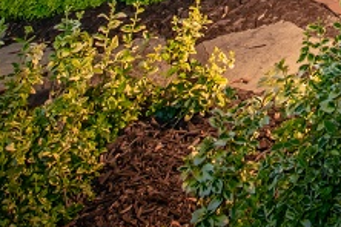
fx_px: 777
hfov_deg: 19.5
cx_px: 585
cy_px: -340
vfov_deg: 12.5
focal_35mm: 82
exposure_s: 6
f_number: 10
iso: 320
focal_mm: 14
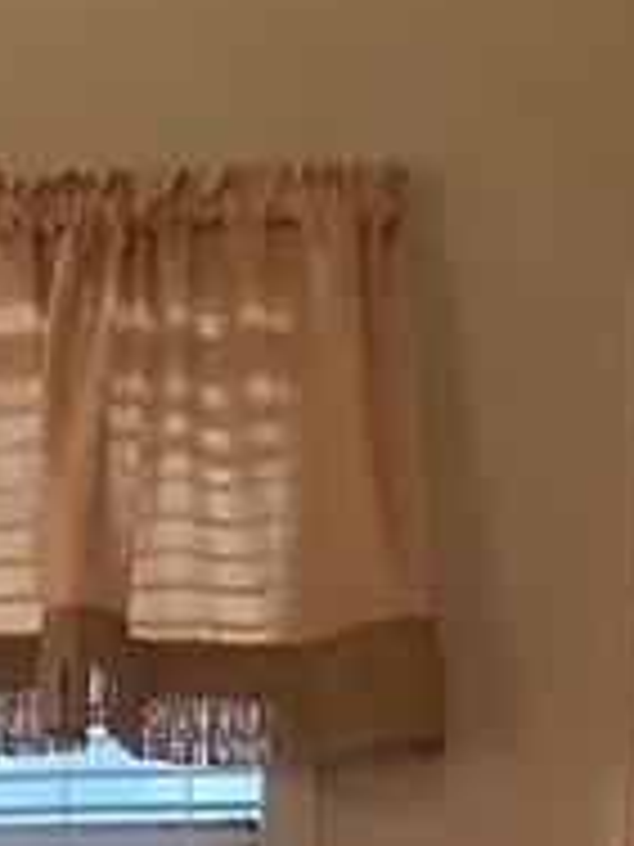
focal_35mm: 198
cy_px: 1953
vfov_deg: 9.1
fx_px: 4835
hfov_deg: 7.3
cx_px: -409
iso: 200
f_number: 2.4
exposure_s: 1/60
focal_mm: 3.3
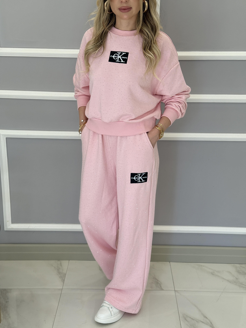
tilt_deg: -16.8
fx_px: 455
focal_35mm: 48
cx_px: 123
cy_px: 164
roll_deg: -1.4
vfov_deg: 39.7
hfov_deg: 30.3
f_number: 1.78
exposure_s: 1/312
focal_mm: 6.76
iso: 80
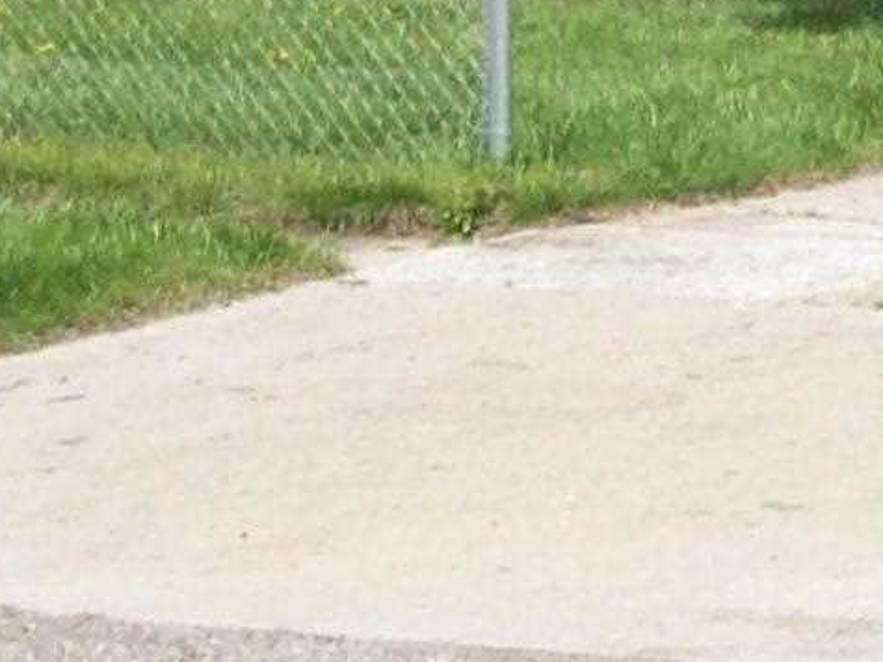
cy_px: -171
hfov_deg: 8.8
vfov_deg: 6.8
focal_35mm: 216
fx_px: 5508
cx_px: 1582
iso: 80
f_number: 4.8
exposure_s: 1/461
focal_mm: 6
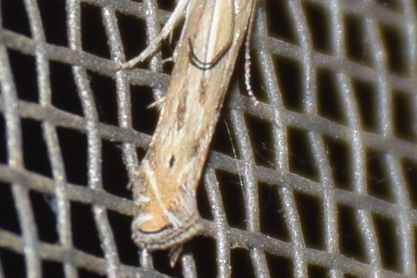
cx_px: 161
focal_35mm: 366
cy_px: 56
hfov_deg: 5.6
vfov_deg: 3.8
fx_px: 4238
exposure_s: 1/60
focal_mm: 140
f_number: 8
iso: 100
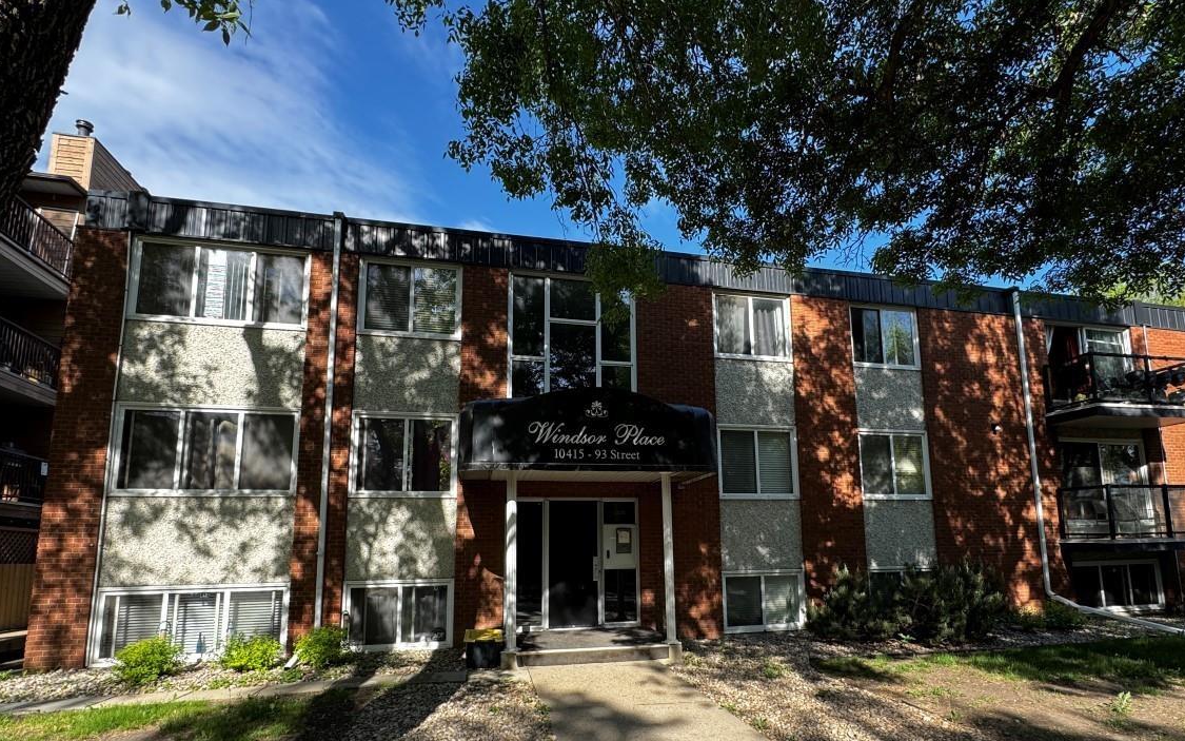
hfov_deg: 87.9
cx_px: 634
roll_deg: +0.9
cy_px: 467
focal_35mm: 19
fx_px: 614
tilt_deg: +7.6
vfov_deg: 61.3
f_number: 2.2
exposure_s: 1/377
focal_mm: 2.22
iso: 40
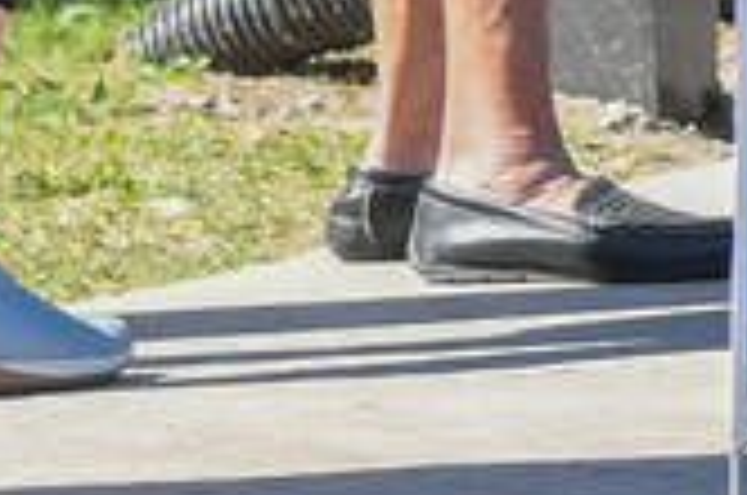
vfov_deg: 3.0
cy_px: -729
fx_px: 9299
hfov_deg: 4.5
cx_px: 1570
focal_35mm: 449
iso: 400
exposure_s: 1/2000
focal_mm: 31
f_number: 3.2
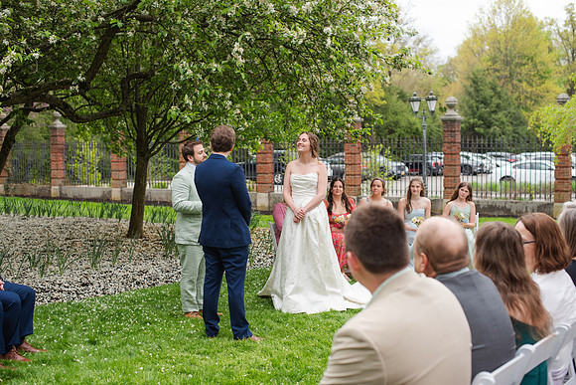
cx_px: 288
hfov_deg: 39.6
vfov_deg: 27.0
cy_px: 192
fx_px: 800
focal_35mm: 50
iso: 180
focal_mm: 50
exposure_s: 1/640
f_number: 3.5
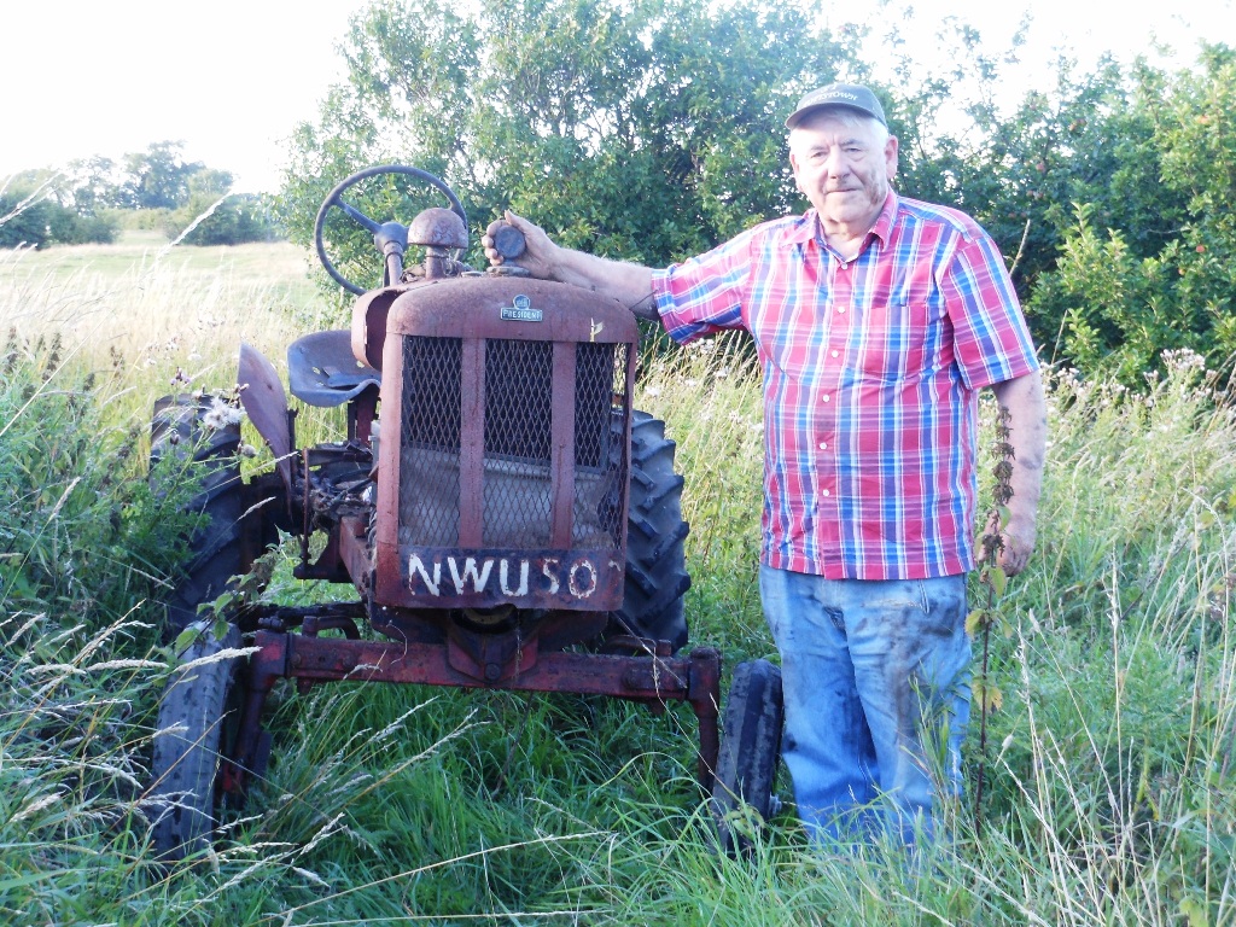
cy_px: 464
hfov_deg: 35.5
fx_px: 1928
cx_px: 618
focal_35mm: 54
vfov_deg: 27.0
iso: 160
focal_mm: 9.6
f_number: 4.9
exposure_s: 1/30
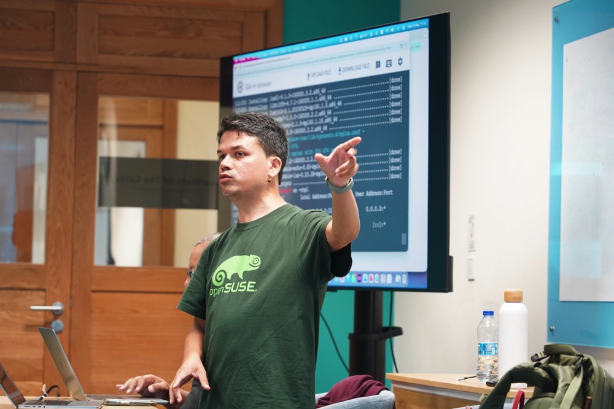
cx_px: 307
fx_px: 1739
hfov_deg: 20.0
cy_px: 204
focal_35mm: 102
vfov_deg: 13.4
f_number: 4.5
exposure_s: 1/80
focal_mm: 102
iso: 4000
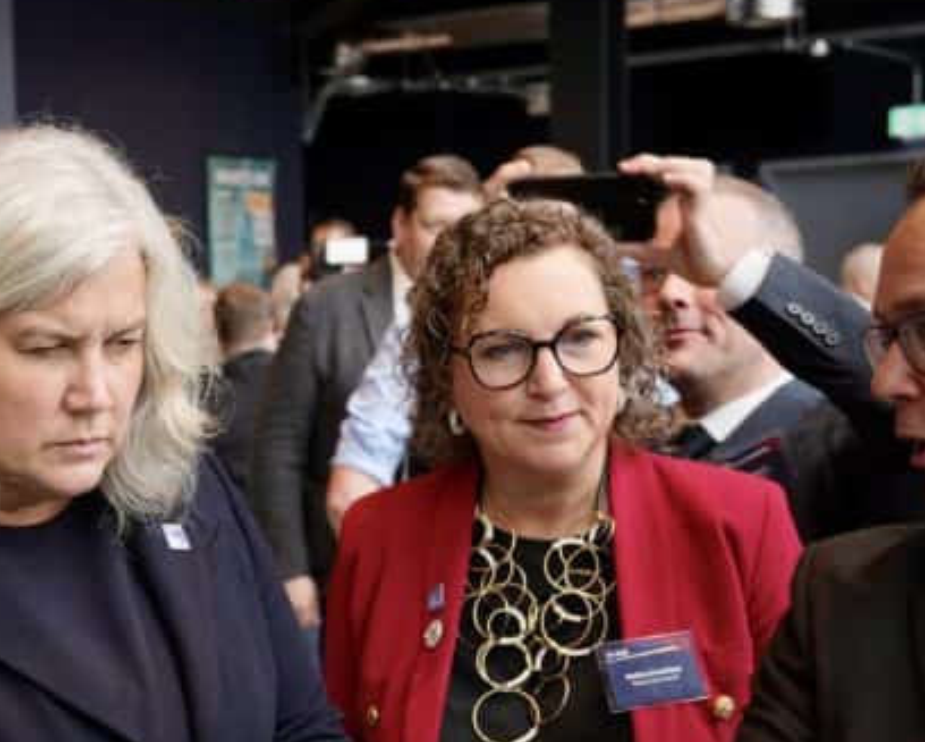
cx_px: 0
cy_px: 559
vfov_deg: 20.8
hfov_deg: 24.8
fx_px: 2000
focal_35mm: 73
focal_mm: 31
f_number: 4
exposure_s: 1/40
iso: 200
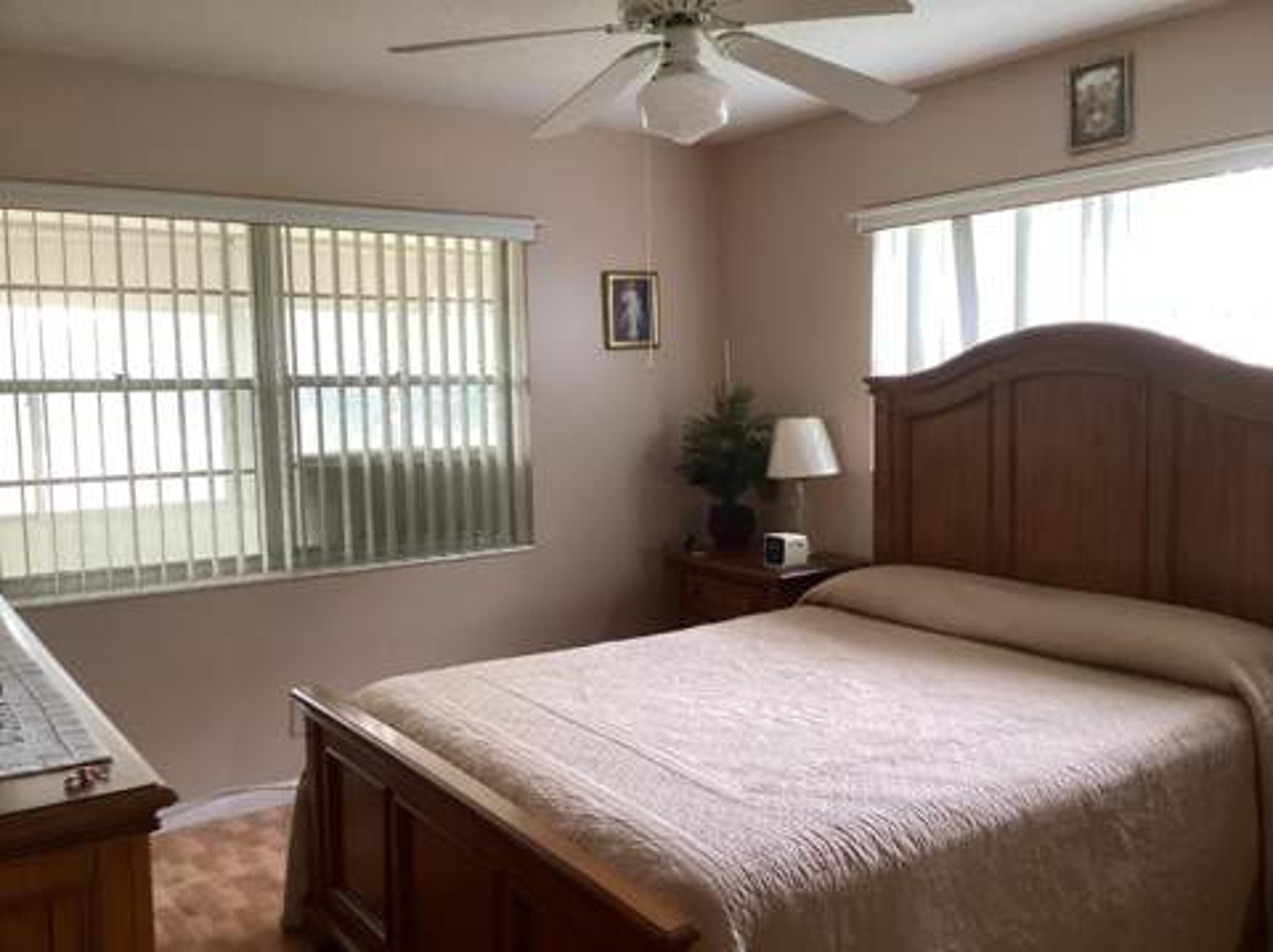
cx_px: 636
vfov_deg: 45.4
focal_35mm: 31
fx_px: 1139
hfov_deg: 58.4
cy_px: 476
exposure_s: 1/60
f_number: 2.4
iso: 125
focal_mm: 3.3
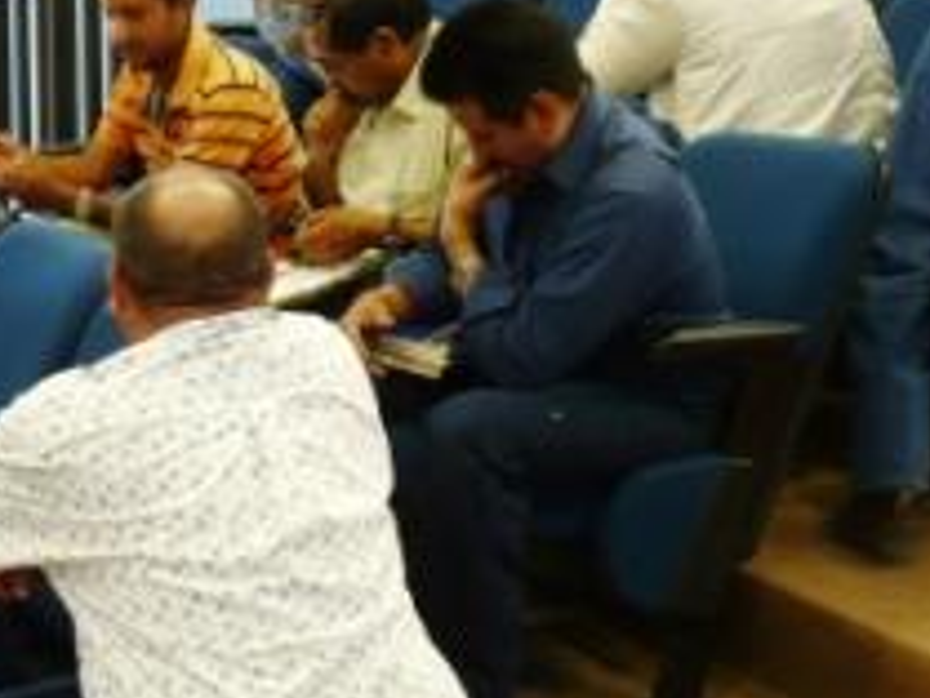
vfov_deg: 19.7
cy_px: 342
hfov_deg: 25.0
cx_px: 40
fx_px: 2016
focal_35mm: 75
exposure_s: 1/6
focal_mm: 5.8
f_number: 2.8
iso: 100
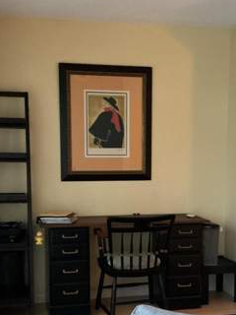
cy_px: 212
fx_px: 527
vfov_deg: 32.9
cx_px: 143
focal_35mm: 58
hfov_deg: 25.2
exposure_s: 1/30
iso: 400
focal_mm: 3
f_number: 1.8
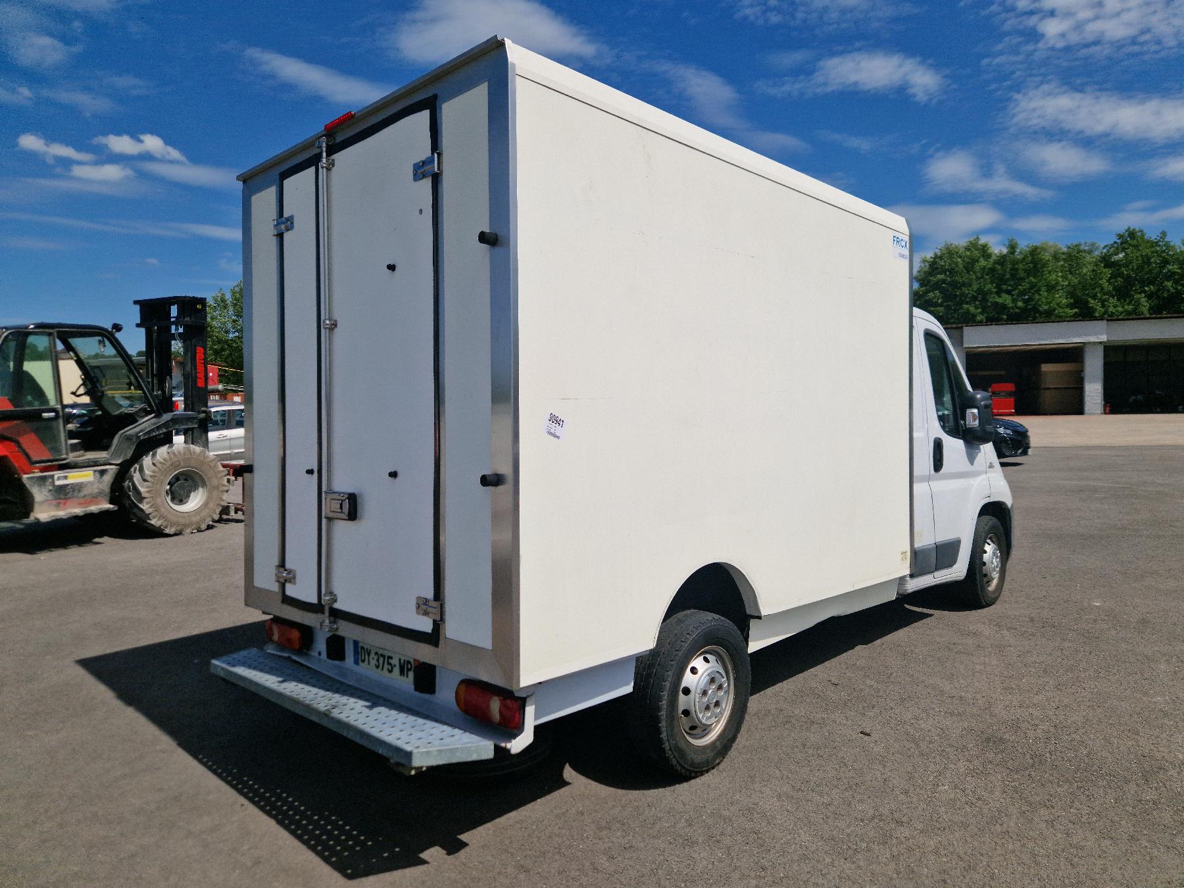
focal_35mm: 23
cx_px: 592
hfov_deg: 73.9
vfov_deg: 58.9
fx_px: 787
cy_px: 444
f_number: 1.8
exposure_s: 1/5000
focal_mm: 5.4
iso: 50
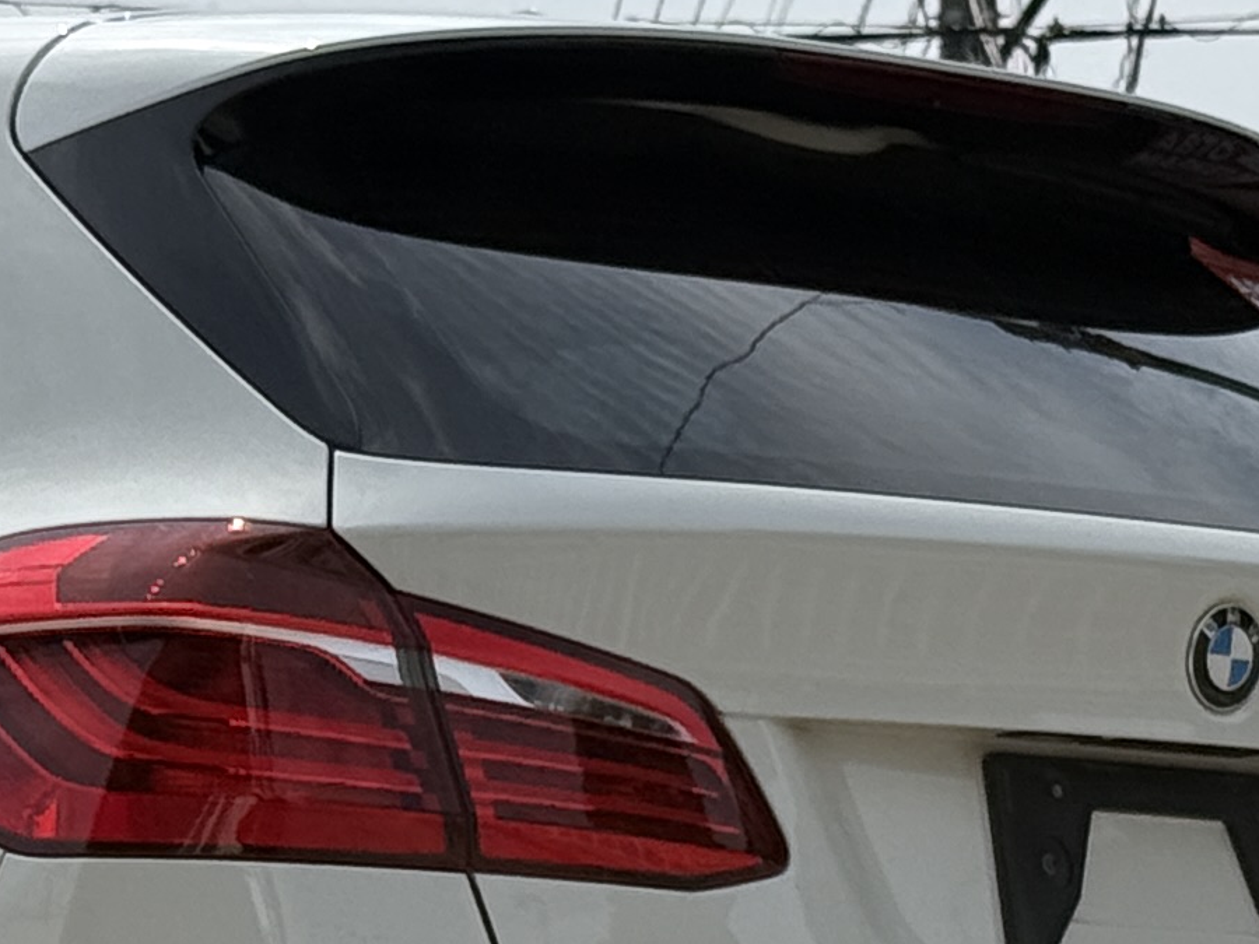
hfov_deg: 9.1
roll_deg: +0.1
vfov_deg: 6.9
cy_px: 780
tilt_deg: +3.8
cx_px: -236
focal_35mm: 215
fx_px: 7820
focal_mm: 6.76
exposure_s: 1/11364
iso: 64
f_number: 1.78
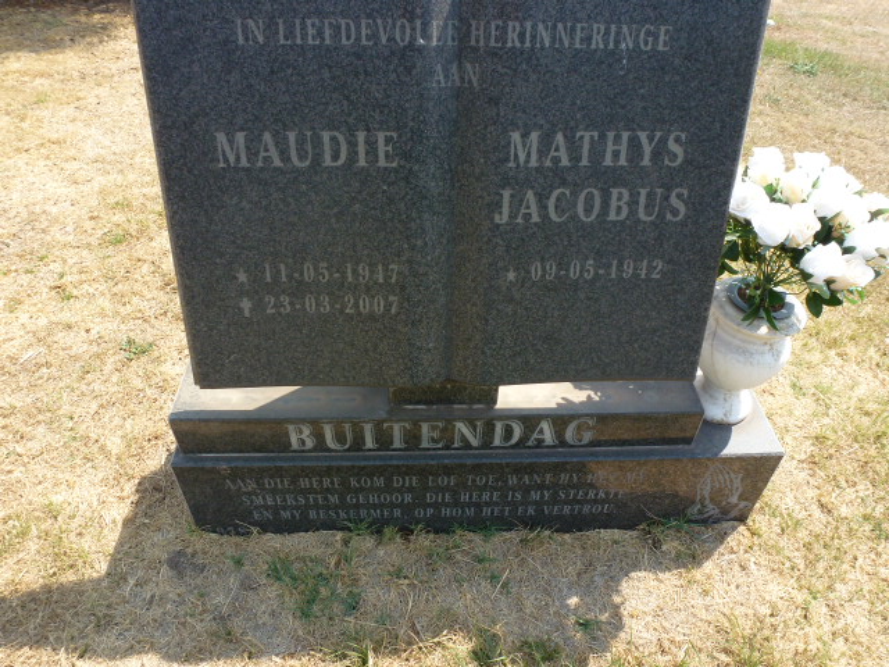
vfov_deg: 56.8
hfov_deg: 71.6
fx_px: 616
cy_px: 334
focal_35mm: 24
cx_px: 444
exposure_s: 1/250
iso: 100
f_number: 4
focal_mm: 4.3
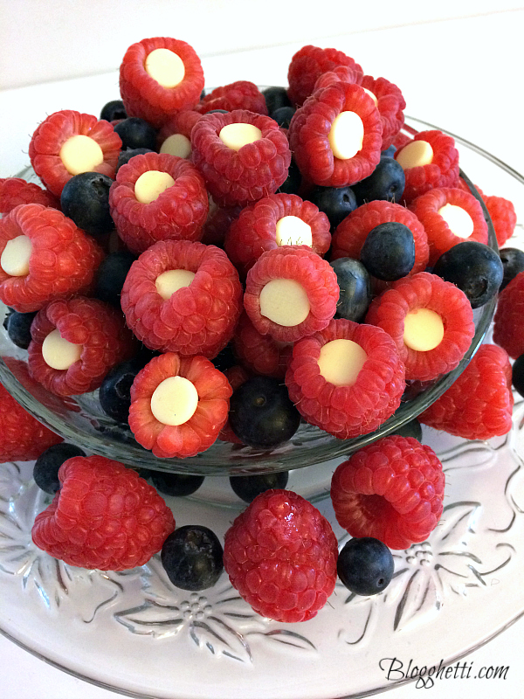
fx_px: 585
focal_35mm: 29
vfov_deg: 61.7
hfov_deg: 48.2
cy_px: 350
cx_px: 262
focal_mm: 4.15
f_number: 2.2
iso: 200
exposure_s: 1/30
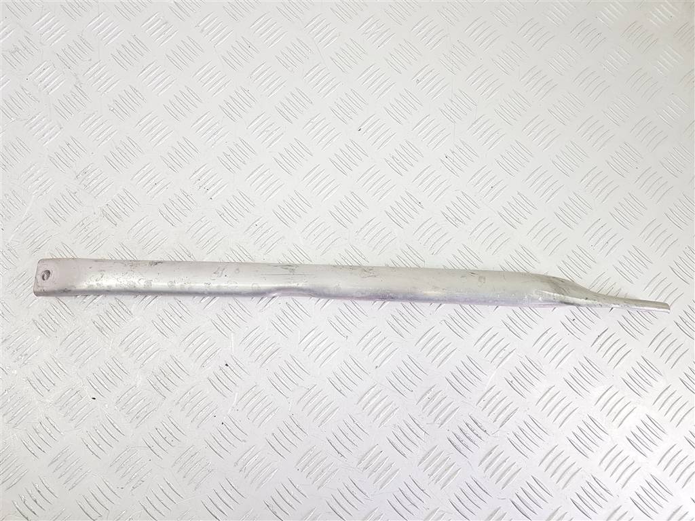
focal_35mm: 26
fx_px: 522
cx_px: 348
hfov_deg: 67.3
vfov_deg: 53.1
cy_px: 260
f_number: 1.7
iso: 80
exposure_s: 1/100
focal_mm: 4.2
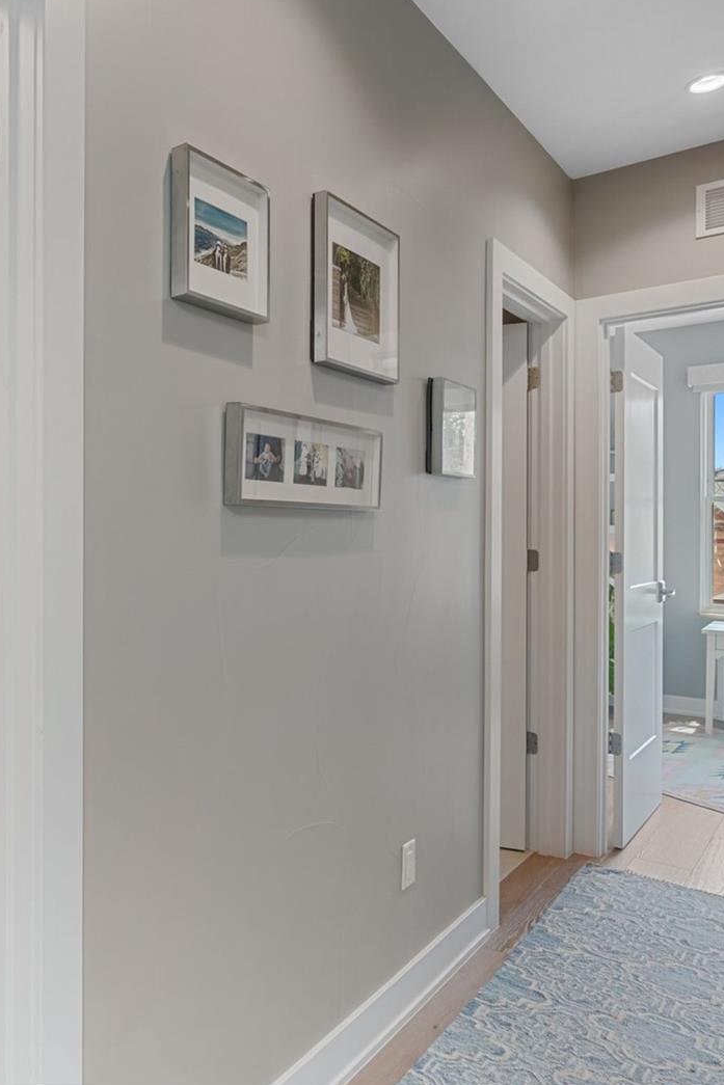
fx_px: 784
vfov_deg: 69.4
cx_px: 111
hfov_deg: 46.1
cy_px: 537
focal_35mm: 26
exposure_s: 1/2.5
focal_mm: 17
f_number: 8
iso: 400
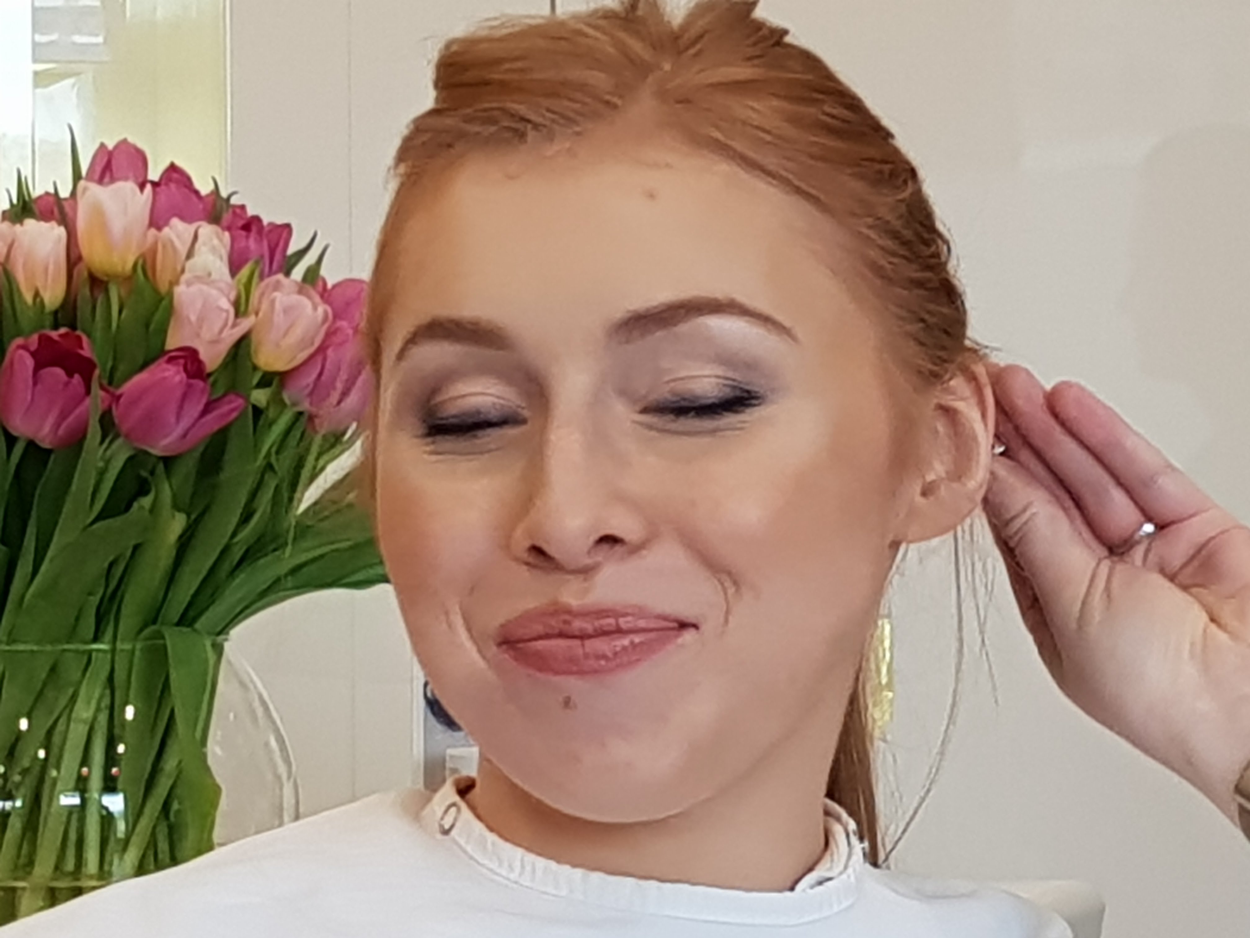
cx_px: 625
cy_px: 469
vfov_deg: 53.1
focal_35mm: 26
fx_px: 939
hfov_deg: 67.3
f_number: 1.7
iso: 64
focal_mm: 4.2
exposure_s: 1/120
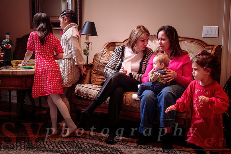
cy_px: 72
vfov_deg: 24.0
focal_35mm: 56
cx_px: 123
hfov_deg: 35.4
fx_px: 362
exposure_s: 1/80
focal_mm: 53
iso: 500
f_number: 5
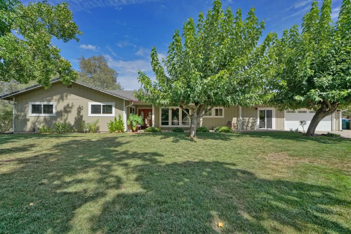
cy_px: 117
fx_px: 137
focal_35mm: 14
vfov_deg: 81.2
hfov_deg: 104.2
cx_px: 176
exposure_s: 1/160
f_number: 7.1
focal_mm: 14
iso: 100
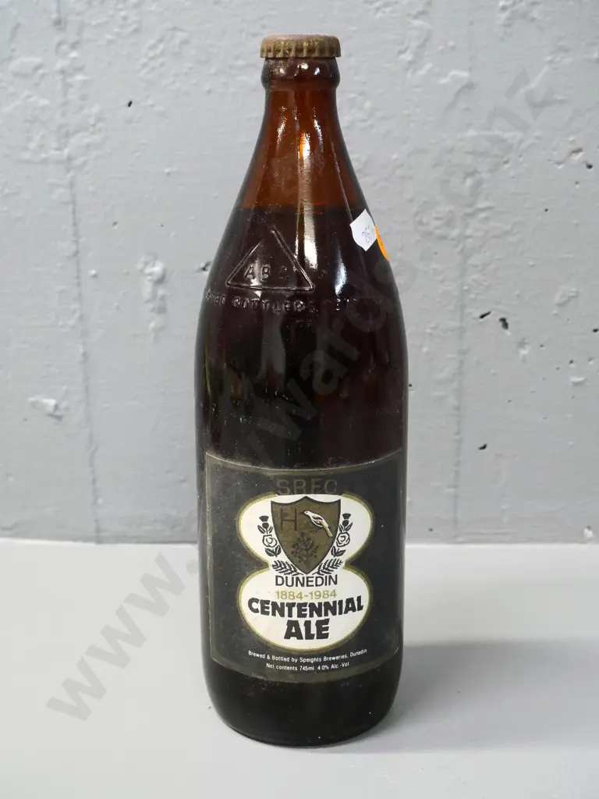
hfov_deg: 31.5
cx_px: 300
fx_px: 1061
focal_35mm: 46
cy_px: 400
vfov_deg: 41.2
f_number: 7.1
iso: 1600
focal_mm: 23
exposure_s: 1/20
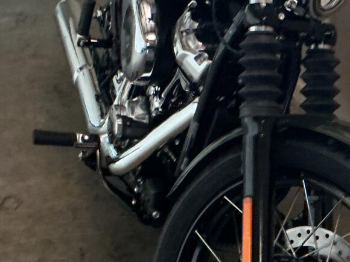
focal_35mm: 100
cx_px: 255
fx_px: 1011
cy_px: 73
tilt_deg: -20.7
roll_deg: +2.1
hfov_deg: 19.5
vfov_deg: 14.7
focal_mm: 3
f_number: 1.8
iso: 400
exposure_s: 1/30
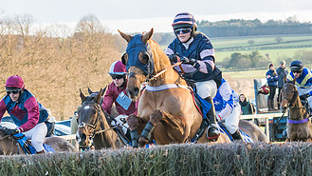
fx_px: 1919
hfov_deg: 9.3
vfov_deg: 5.2
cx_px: 147
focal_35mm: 232
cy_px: 123
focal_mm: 70
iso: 800
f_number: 4
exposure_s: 1/500
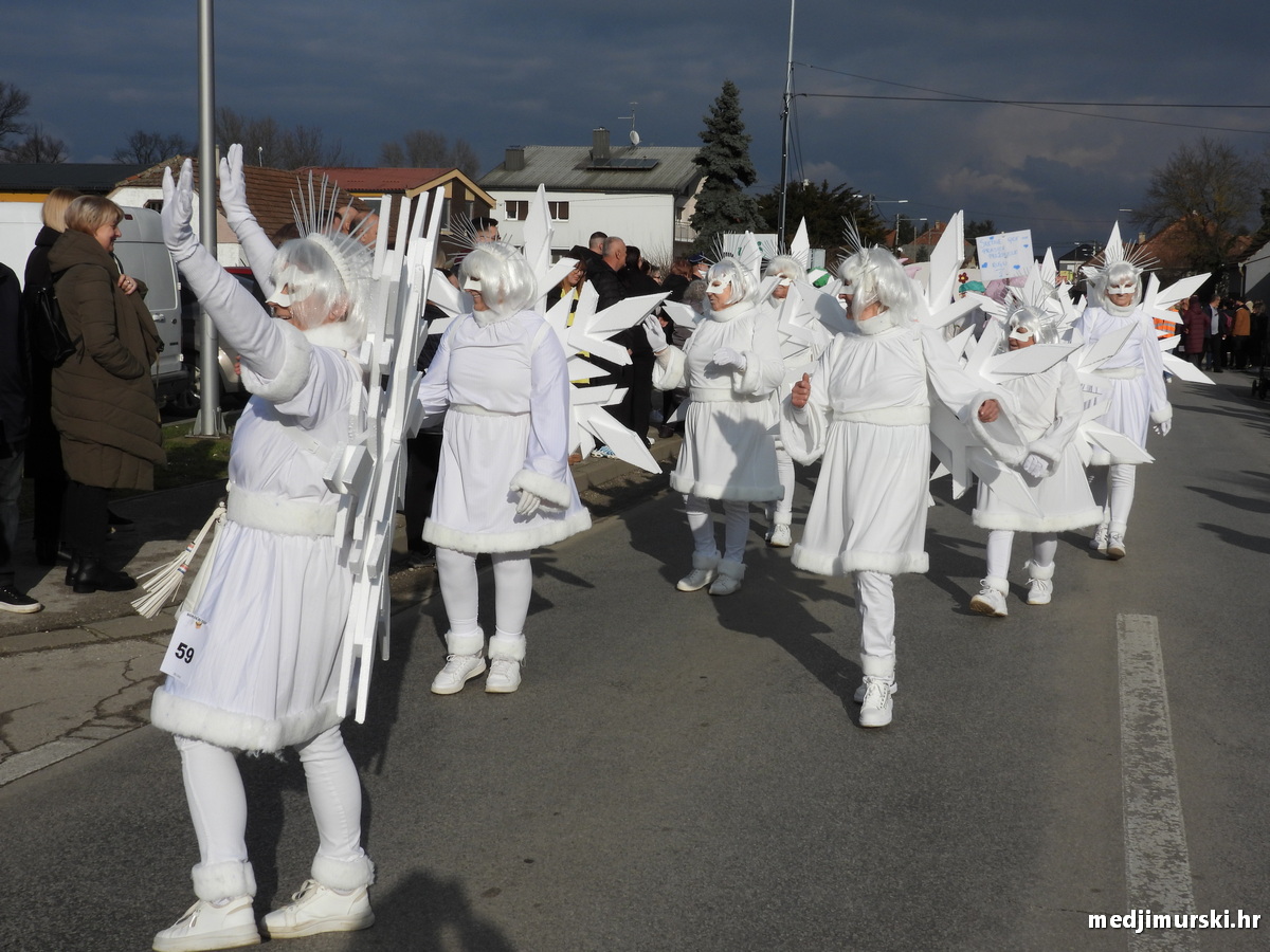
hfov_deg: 40.4
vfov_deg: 30.9
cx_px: 635
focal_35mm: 47
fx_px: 1724
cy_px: 476
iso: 100
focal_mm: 8.5
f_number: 4.5
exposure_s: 1/1600
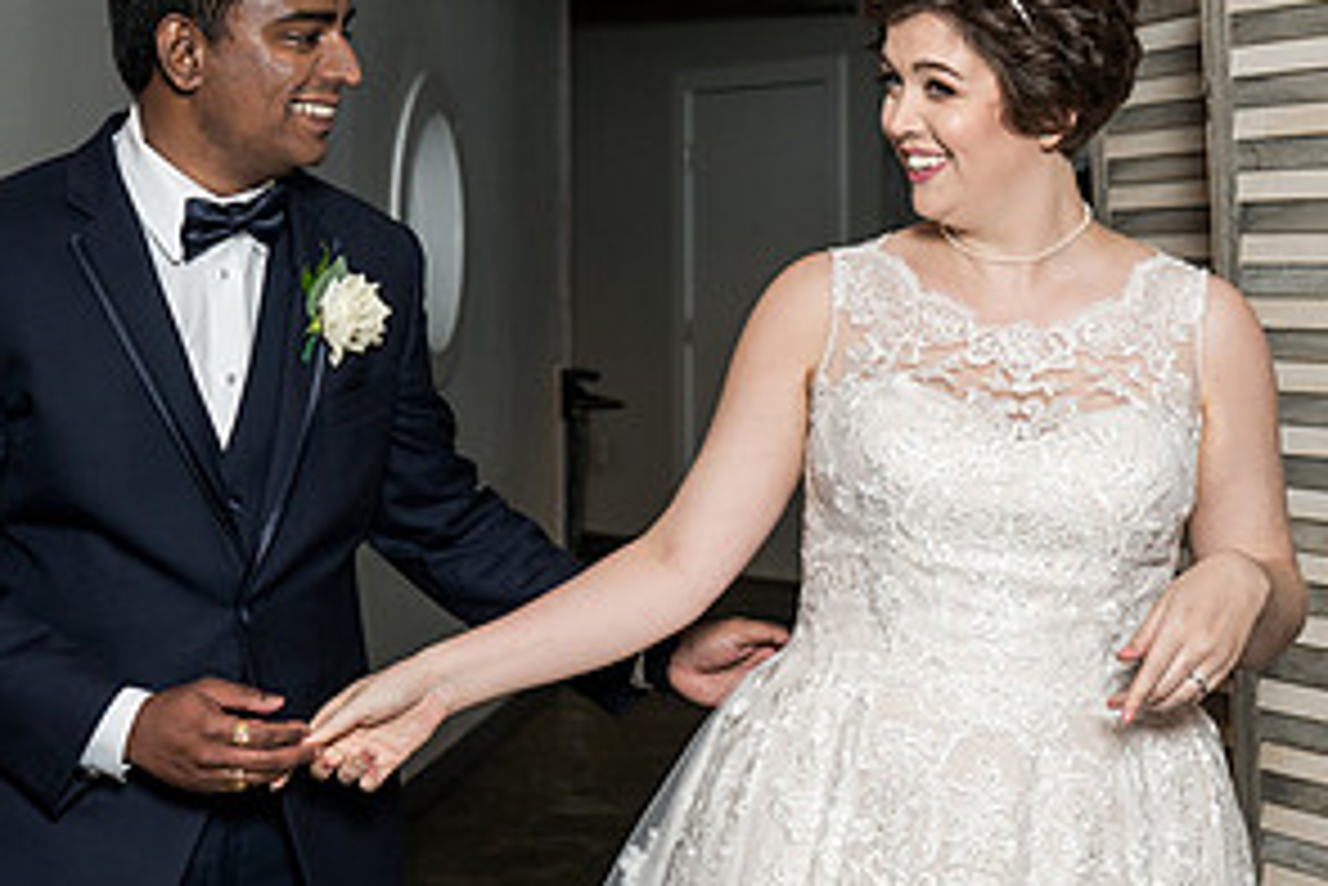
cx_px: 643
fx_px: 2989
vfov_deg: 16.9
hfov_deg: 25.0
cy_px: 405
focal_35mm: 81
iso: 400
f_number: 4
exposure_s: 1/200
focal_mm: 35
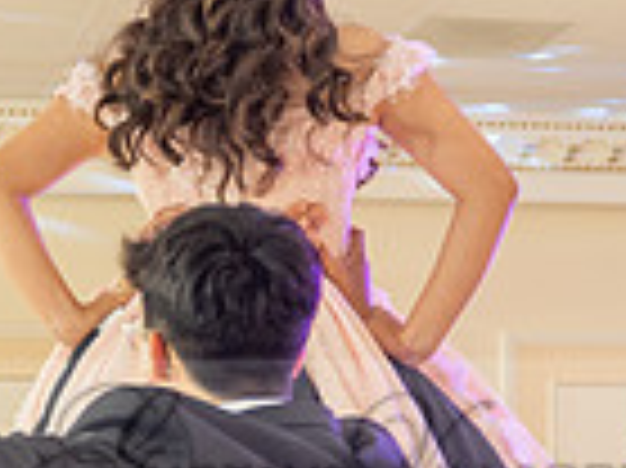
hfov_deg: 15.0
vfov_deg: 10.8
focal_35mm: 130
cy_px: 765
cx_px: 62
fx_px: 2349
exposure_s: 1/100
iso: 400
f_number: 2.8
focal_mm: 24
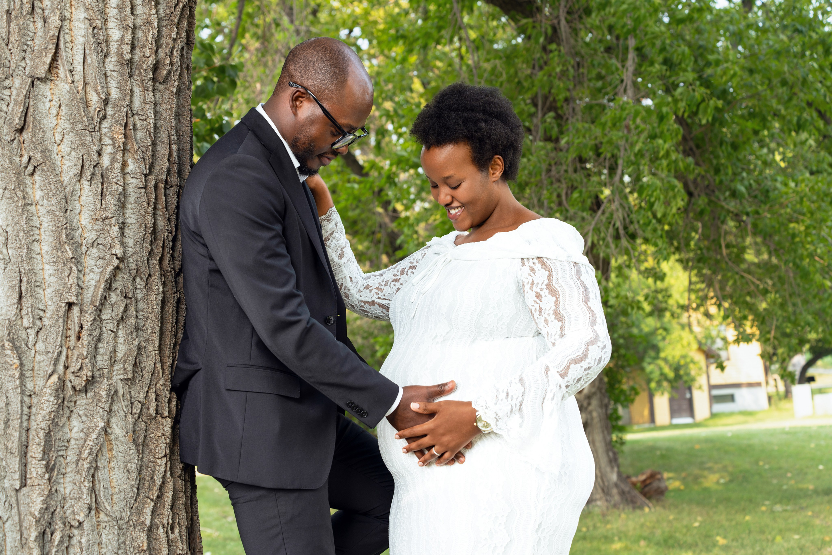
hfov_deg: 44.5
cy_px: 278
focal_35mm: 44
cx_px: 416
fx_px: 1017
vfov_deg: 30.5
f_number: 4
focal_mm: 44
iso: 100
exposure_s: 1/125
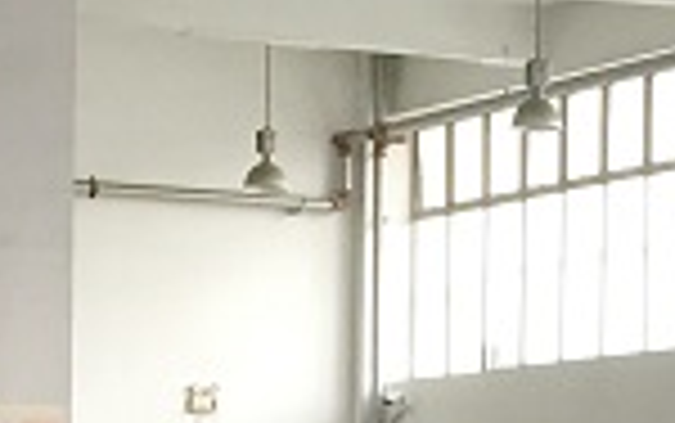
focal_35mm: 207
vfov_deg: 6.2
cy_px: 760
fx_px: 3811
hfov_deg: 10.1
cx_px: 266
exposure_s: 1/33
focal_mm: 4.15
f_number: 2.2
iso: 50
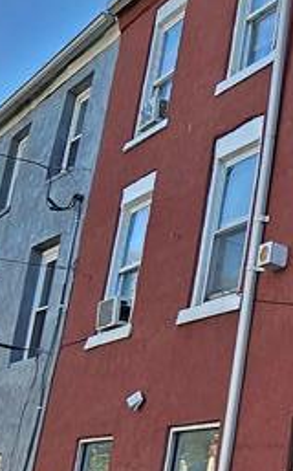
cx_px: 588
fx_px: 705
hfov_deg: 17.1
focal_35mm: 55
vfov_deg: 35.8
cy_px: 374
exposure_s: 1/222
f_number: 2.2
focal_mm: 1.74
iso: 32
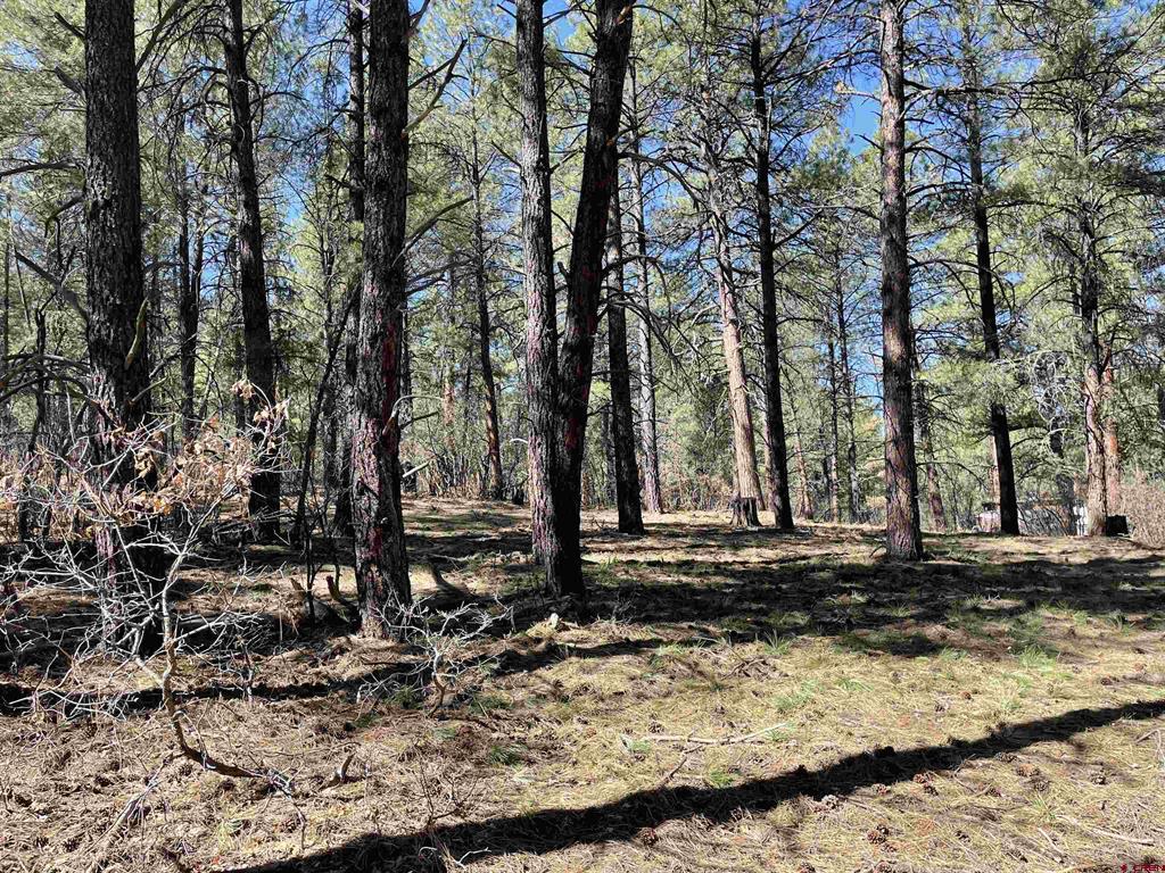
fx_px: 875
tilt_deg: +5.8
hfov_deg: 67.3
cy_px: 436
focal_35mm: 26
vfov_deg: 53.1
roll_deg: +2.3
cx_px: 582
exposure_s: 1/725
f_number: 1.6
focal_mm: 4.2
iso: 32
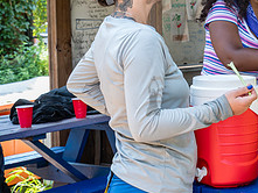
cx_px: 302
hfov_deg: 18.2
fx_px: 768
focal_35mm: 103
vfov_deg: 14.3
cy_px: 40
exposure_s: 1/125
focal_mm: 40
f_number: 5.6
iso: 200
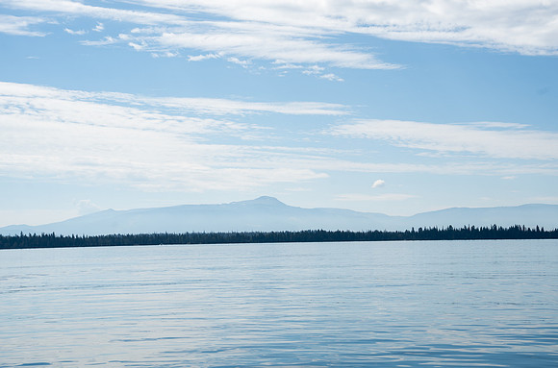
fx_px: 1114
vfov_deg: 18.8
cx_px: 283
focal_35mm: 72
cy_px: 179
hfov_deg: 28.1
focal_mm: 70
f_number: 7.1
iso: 100
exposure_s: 1/400
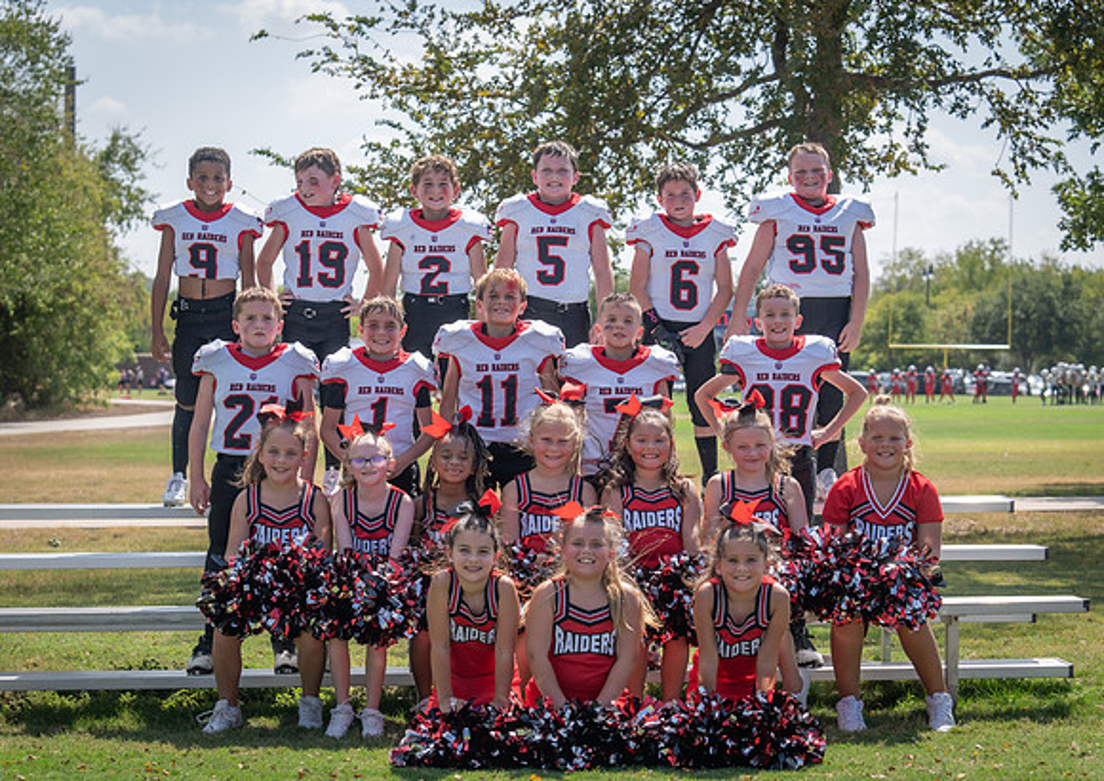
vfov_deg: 16.6
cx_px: 550
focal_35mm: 85
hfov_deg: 23.4
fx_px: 2671
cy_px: 458
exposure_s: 1/400
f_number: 5
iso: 100
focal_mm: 70
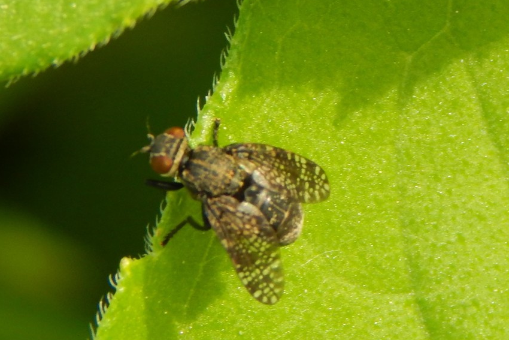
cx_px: 255
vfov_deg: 5.3
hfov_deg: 7.9
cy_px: 183
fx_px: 3691
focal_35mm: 261
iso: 125
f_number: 5.6
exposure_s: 1/160
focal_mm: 44.9
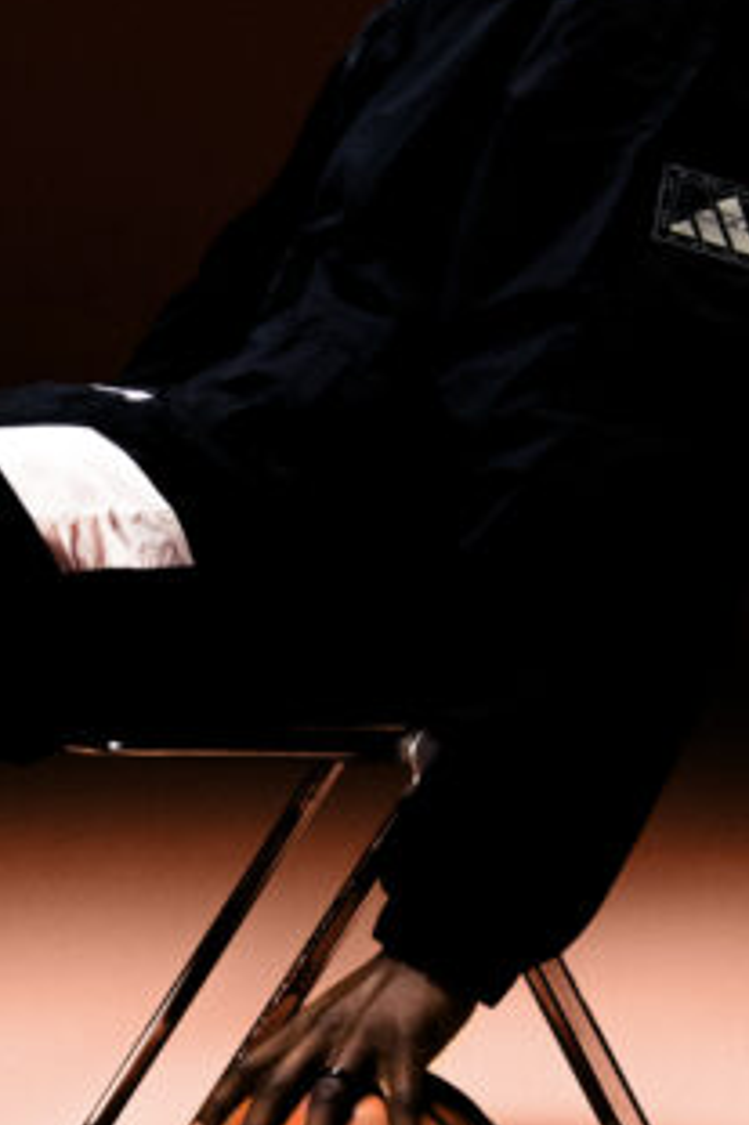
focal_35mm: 112
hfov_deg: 12.2
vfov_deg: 18.3
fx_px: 3499
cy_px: 496
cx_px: 132
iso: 400
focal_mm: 34
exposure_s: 1/200
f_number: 8
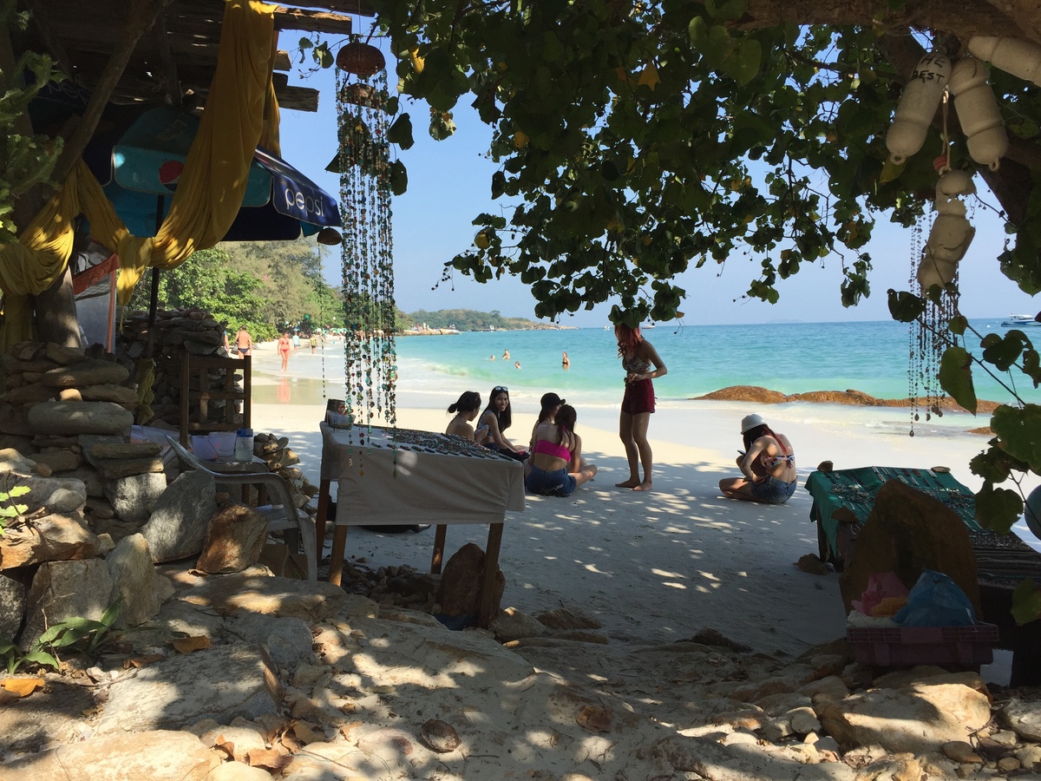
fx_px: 872
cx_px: 520
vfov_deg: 48.2
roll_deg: -0.5
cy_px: 390
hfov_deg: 61.7
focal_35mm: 29
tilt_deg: -3.9
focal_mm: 4.15
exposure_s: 1/1582
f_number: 2.2
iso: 32
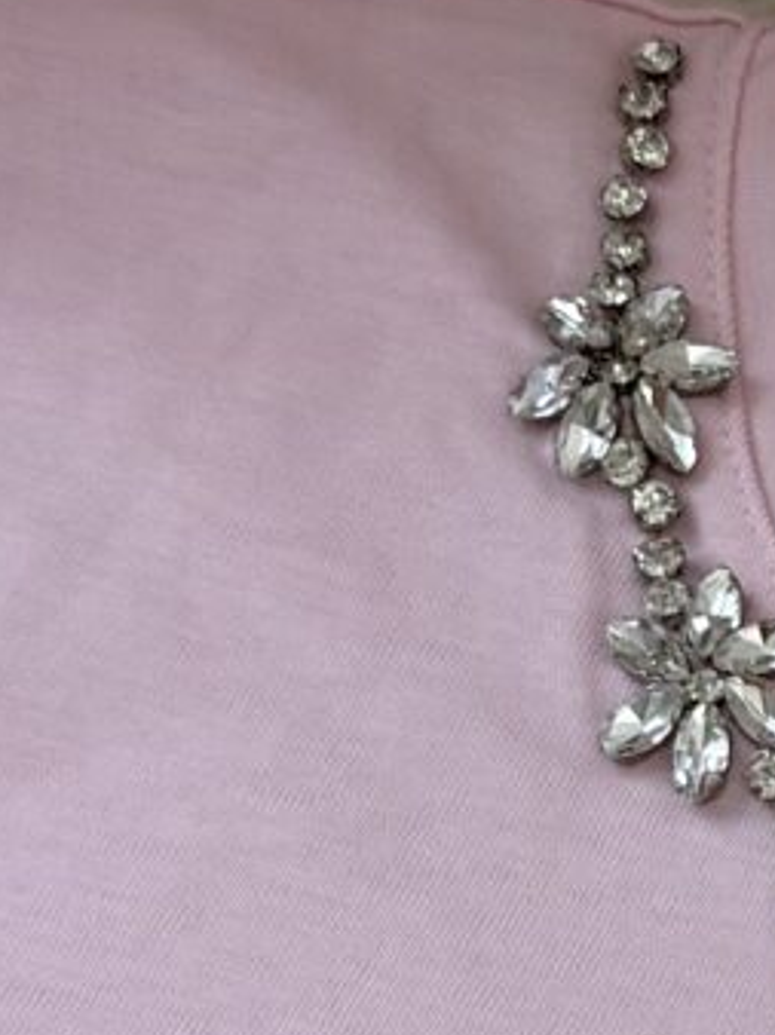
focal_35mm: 182
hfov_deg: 7.9
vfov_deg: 10.7
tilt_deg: -64.0
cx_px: 1452
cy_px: 1179
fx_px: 5440
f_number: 1.78
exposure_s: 1/393
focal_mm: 6.76
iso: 80
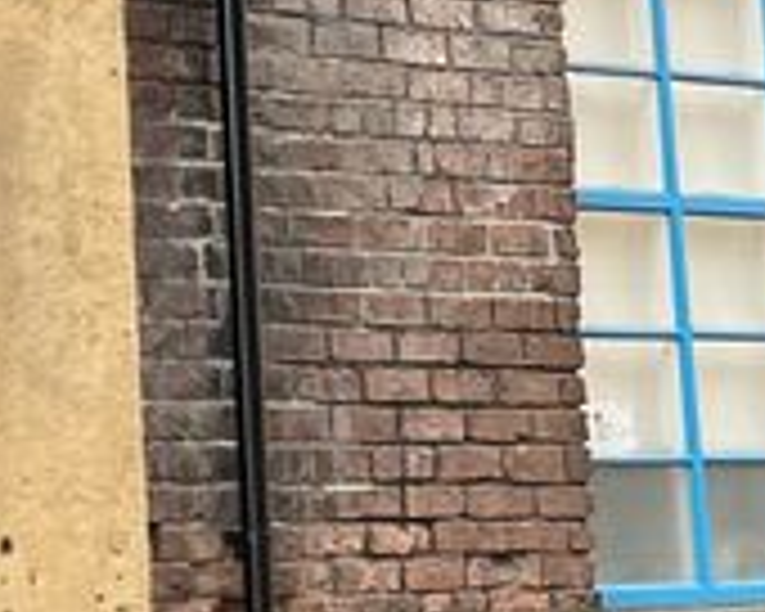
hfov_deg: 10.6
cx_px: -770
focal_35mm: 166
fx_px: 3758
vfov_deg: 9.2
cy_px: -61
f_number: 1.6
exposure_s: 1/198
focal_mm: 5.1
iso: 40
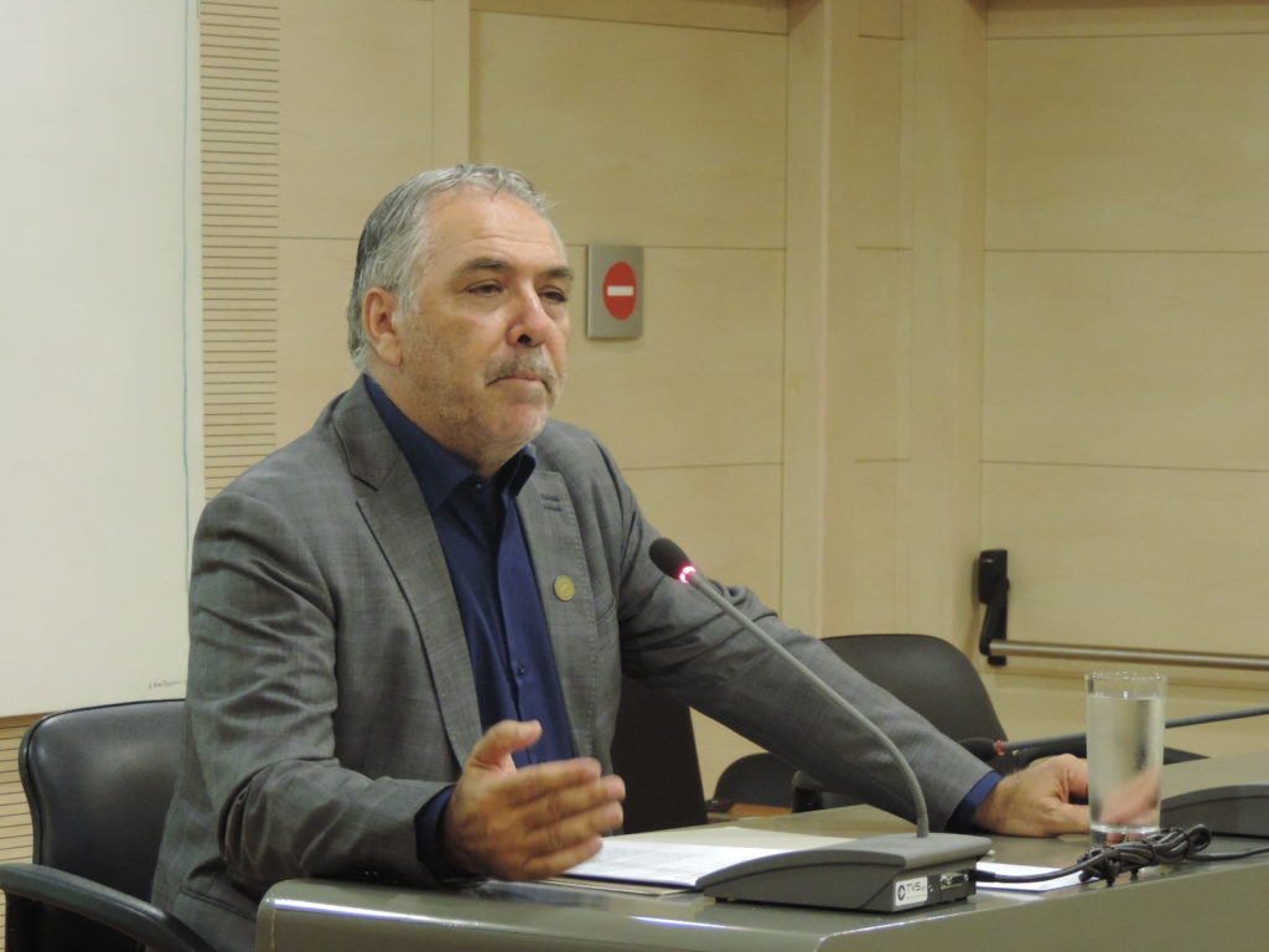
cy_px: 476
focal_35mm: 145
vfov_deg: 10.2
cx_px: 634
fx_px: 5316
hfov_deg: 13.6
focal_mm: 25.8
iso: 800
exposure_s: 1/20
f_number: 4.4
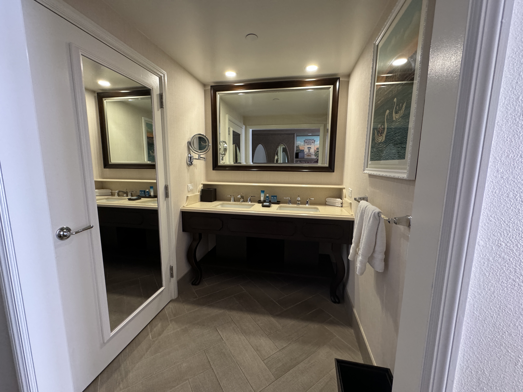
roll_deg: -0.9
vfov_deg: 85.7
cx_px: 262
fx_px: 212
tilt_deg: -8.8
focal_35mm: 14
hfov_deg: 102.1
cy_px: 196
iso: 400
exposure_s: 1/60
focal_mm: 2.22
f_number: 2.2
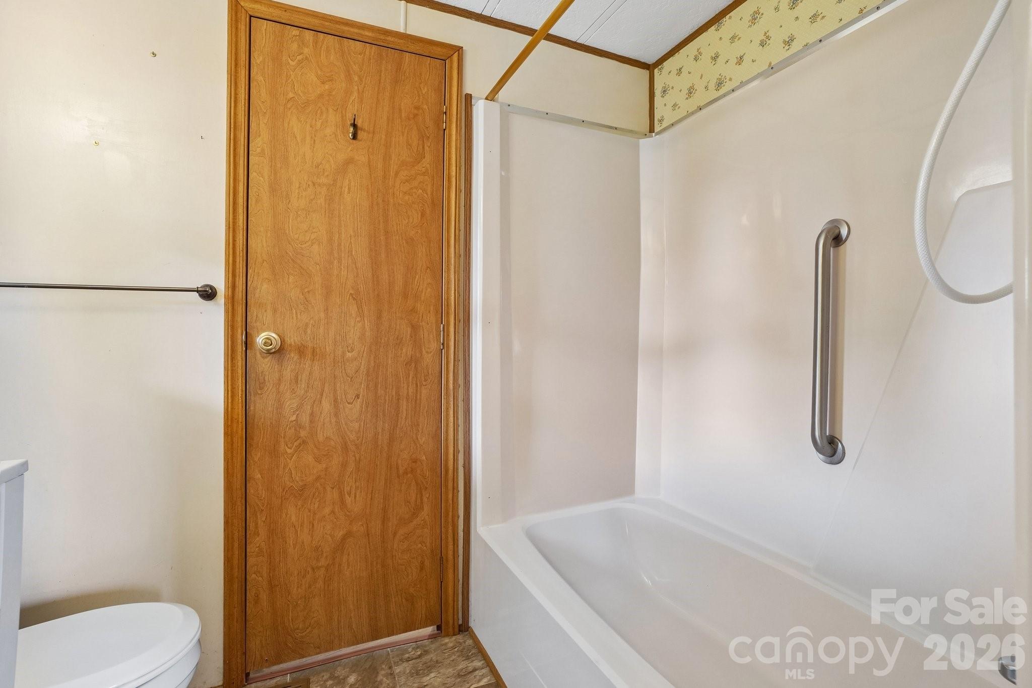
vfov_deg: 77.3
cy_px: 344
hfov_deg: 100.4
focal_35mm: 15
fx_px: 430
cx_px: 516
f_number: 8
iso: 400
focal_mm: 10
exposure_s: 1/5
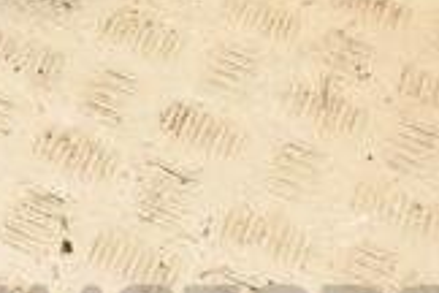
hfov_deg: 13.5
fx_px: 1693
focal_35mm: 139
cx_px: -306
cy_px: -35
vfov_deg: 9.8
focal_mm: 25
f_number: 7.1
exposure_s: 1/200
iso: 800
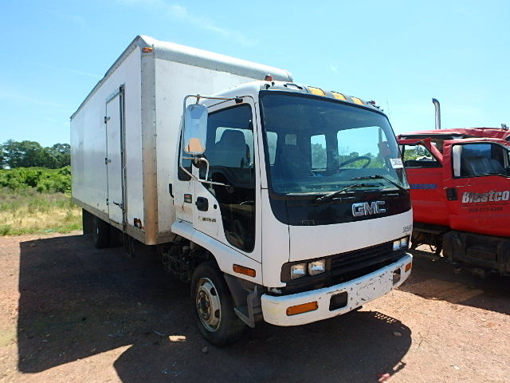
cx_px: 255
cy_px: 192
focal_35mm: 21
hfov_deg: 79.0
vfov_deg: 63.4
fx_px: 309
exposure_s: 1/800
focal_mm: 3.7
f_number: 3.5
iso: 125
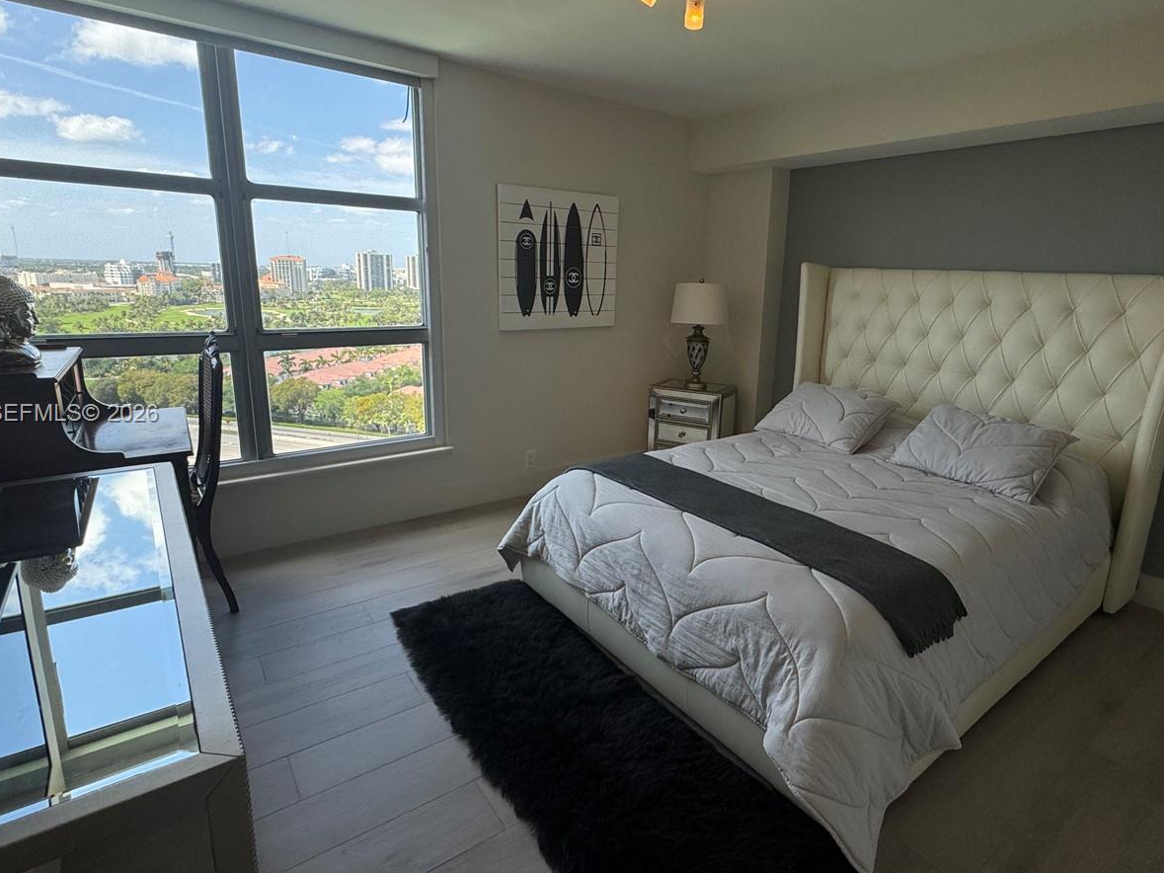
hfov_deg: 84.4
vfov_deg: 68.6
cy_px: 415
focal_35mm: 19
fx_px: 639
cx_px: 641
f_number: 2.2
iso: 40
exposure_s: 1/334
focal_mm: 2.22
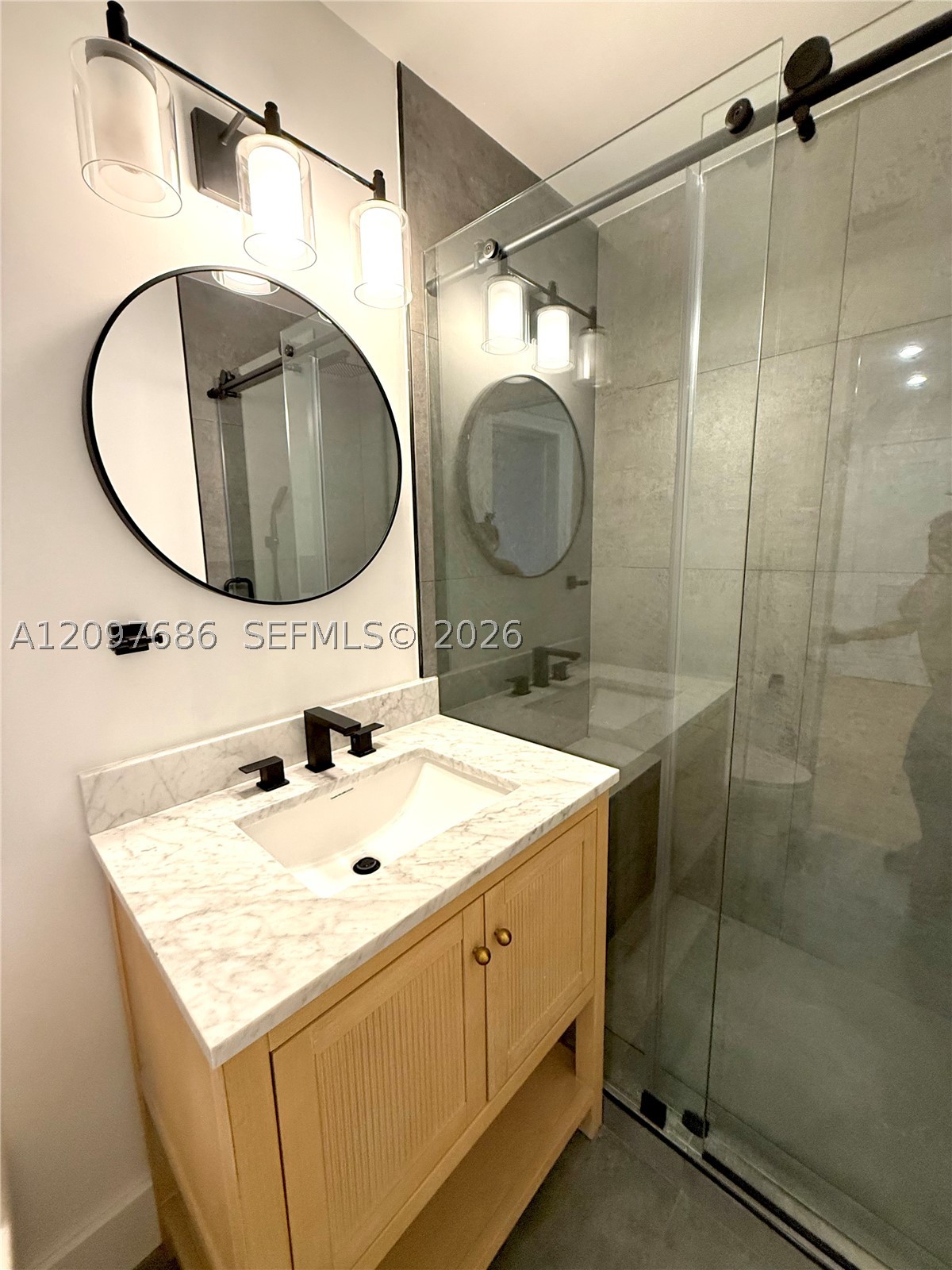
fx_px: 513
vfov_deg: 102.1
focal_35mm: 14
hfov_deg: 85.7
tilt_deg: -10.0
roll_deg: +1.4
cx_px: 476
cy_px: 635
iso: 400
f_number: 2.2
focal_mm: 2.22
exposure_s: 1/60
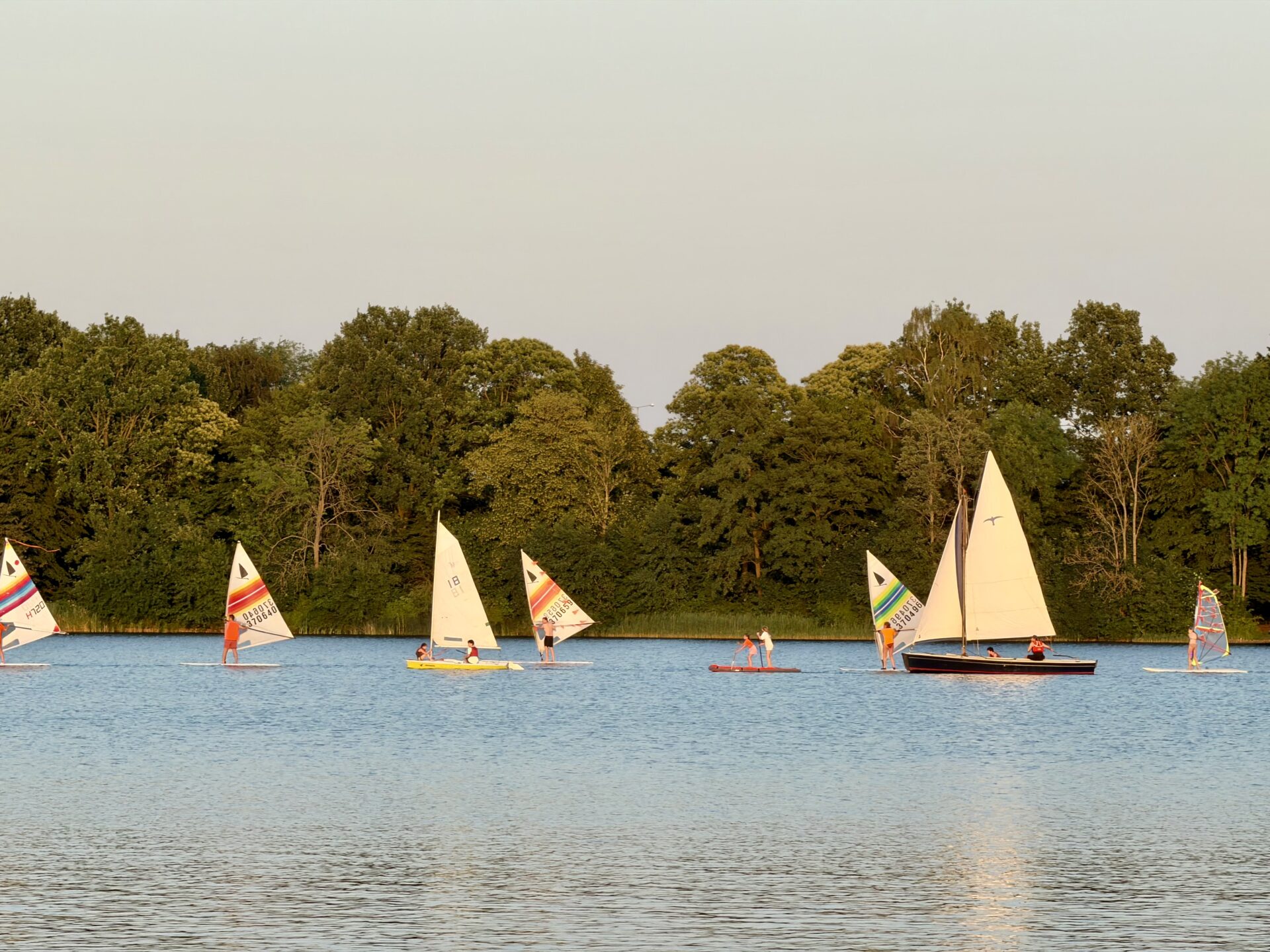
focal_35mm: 200
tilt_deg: +0.1
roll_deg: +0.4
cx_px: 635
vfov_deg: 7.4
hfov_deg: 9.9
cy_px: 476
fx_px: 7338
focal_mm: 16.89
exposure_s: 1/332
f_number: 2.8
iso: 50
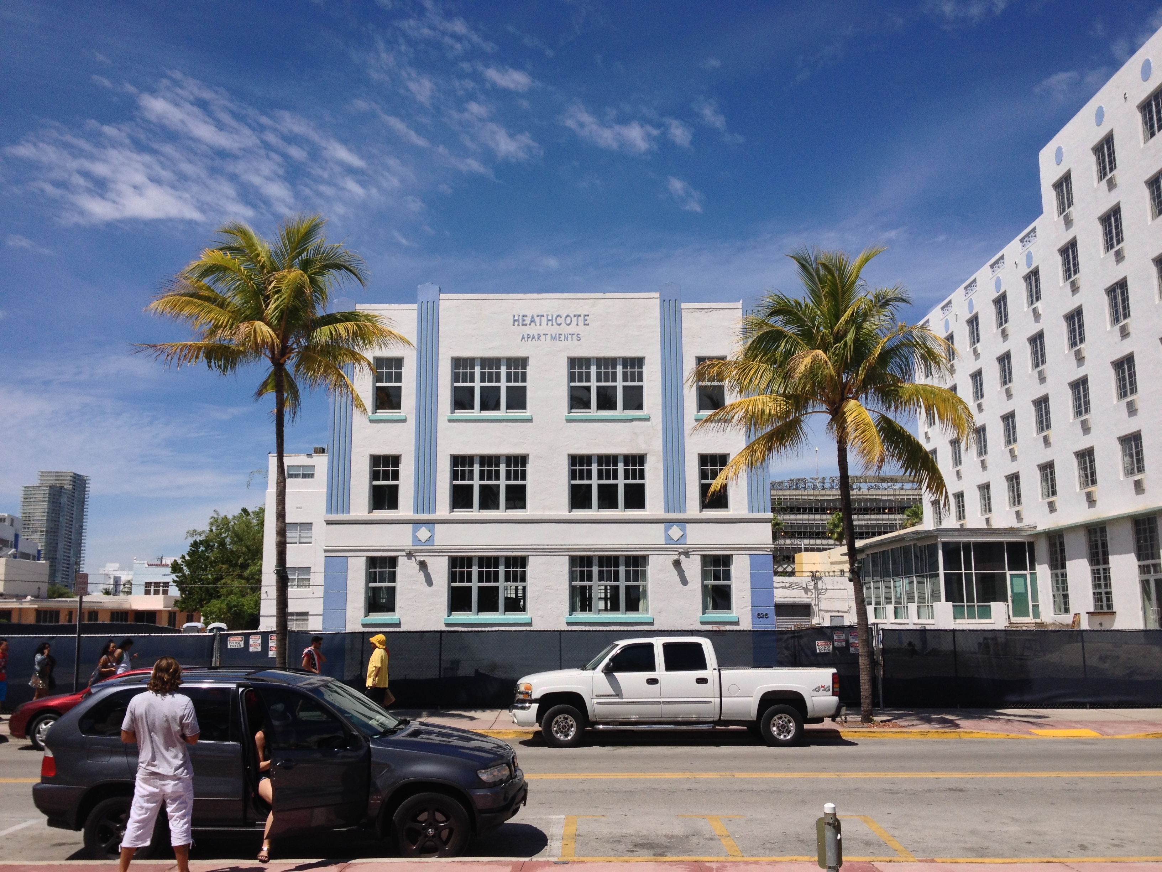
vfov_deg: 40.7
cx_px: 581
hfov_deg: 52.6
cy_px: 436
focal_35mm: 35
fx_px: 1175
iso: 50
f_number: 2.4
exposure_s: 1/3247
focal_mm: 4.28
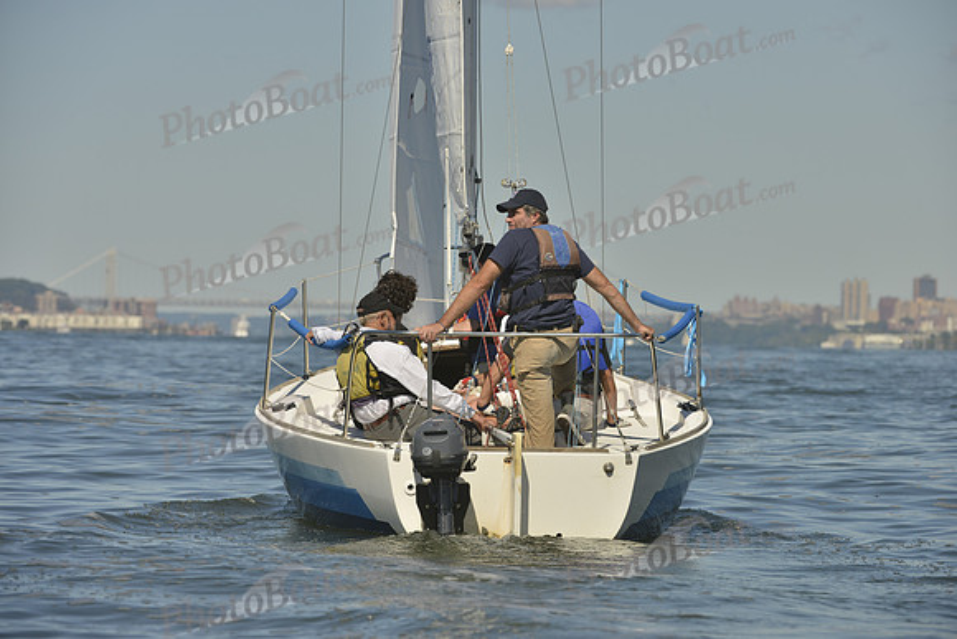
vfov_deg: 6.9
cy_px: 320
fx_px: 5318
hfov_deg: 10.3
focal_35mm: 200
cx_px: 478
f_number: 7.1
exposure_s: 1/1250
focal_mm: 200
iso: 200
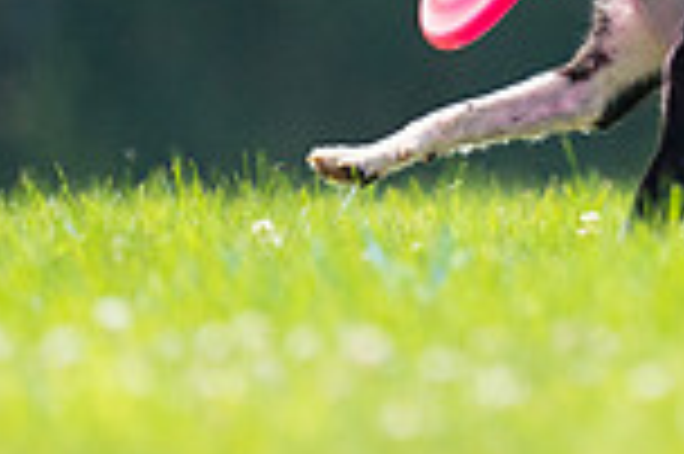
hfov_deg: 0.9
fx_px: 43558
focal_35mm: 2295
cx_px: 756
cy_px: -92
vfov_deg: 0.6
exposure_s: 1/4000
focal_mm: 600
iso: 2500
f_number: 6.3
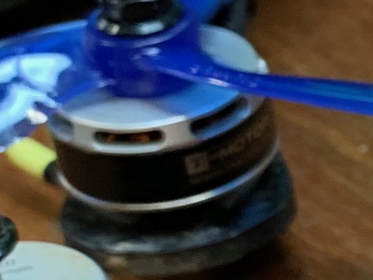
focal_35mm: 194
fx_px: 2090
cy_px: 197
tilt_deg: -32.7
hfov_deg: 9.5
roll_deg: +2.9
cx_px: 760
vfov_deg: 7.7
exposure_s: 1/50
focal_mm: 4.25
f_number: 1.8
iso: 125
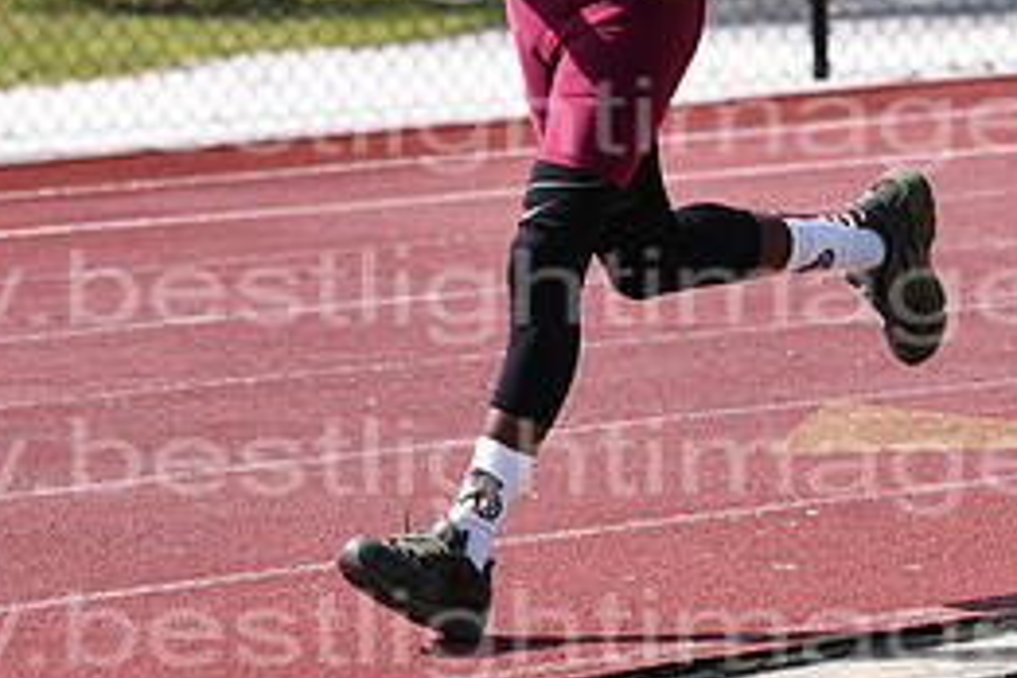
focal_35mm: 350
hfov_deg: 5.9
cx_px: 577
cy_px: 41
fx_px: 9890
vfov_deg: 3.9
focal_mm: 105
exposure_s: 1/1250
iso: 100
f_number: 4
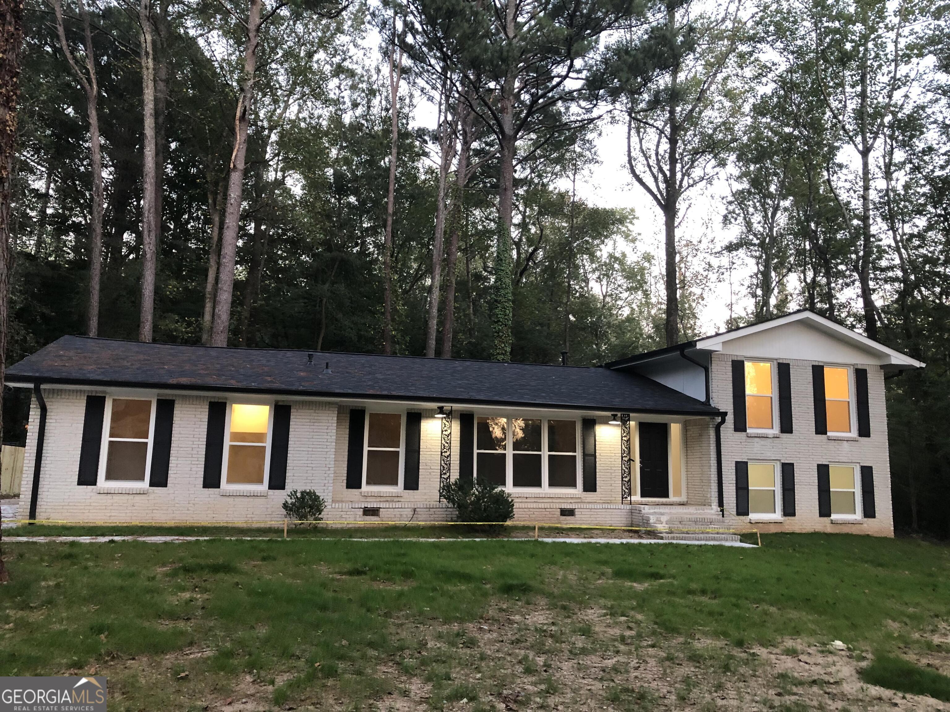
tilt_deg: +8.4
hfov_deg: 63.4
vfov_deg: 49.7
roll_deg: -1.4
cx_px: 475
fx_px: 768
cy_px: 356
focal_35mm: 28
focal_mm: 3.99
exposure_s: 1/15
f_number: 1.8
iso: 64
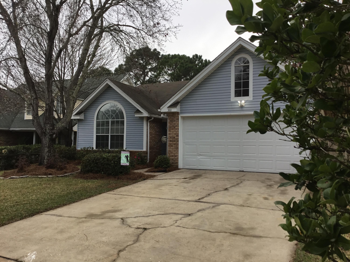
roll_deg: -1.2
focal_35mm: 31
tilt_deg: +2.3
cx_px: 175
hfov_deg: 58.4
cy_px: 131
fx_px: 313
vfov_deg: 45.4
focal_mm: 3.3
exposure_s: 1/182
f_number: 2.4
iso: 25
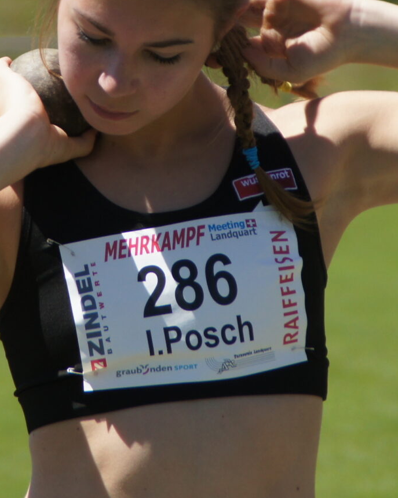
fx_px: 12356
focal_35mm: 839
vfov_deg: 2.3
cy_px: 91
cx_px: 118
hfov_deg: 1.8
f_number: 6.3
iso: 125
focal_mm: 200
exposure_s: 1/500
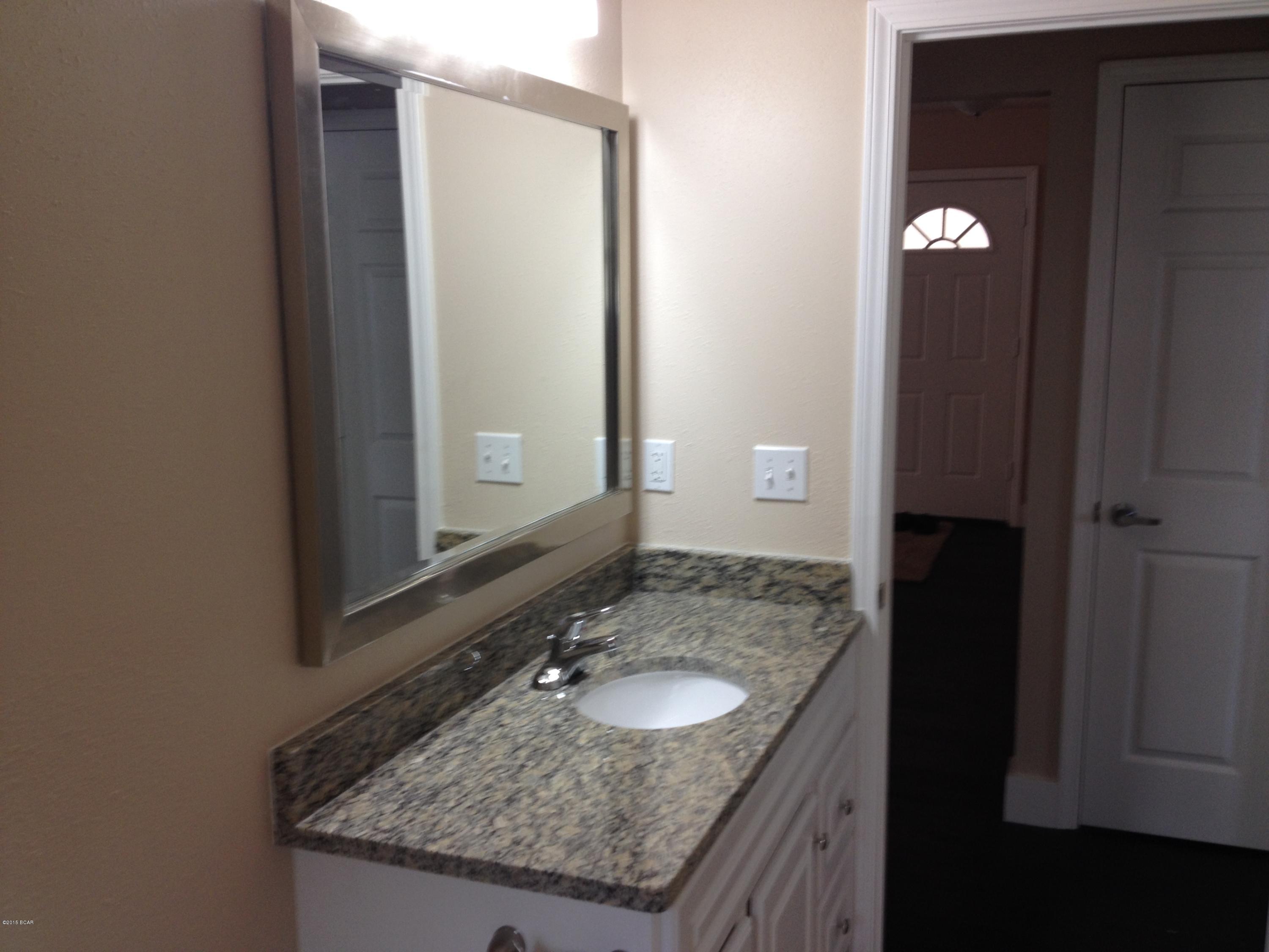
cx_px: 634
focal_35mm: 35
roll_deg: +1.4
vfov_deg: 40.7
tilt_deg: -9.2
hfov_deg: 52.6
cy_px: 476
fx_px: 1283
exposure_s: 1/24
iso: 50
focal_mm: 4.28
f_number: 2.4
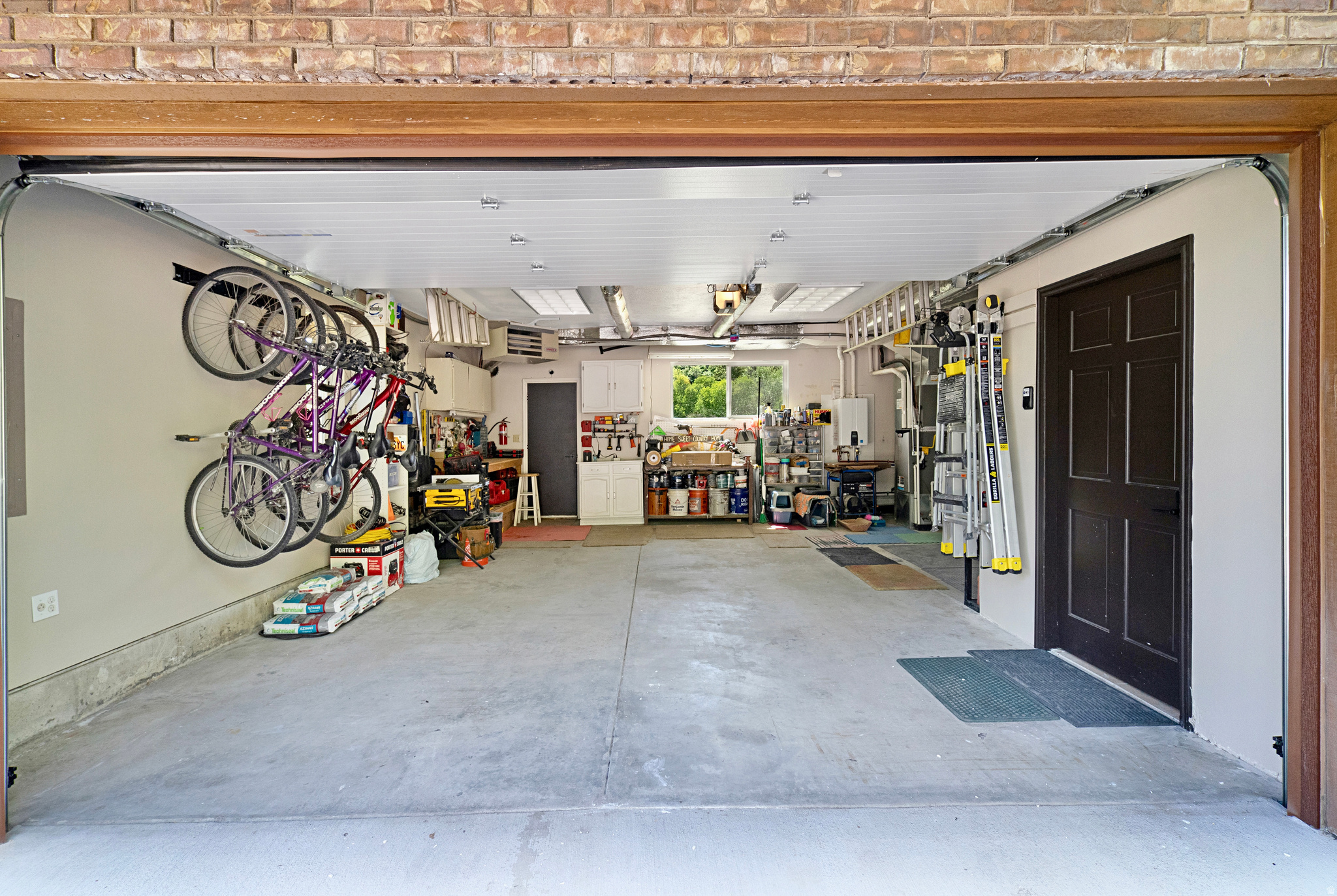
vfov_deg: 73.9
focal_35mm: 16
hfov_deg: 96.7
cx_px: 668
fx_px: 595
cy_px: 448
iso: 1250
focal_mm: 16
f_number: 9
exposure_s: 1/20
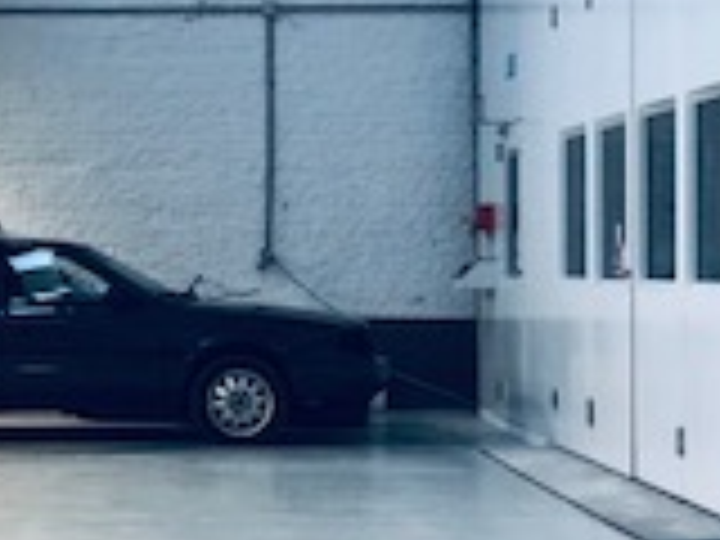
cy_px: 234
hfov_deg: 16.9
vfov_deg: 13.2
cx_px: -104
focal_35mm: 112
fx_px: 2330
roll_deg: -0.3
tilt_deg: +2.8
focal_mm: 3.99
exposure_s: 1/20
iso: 40
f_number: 1.8
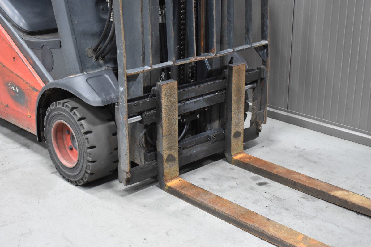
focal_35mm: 57
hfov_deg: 35.1
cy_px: 124
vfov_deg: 23.8
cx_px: 186
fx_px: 587
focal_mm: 38
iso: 1250
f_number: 5
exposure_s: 1/25
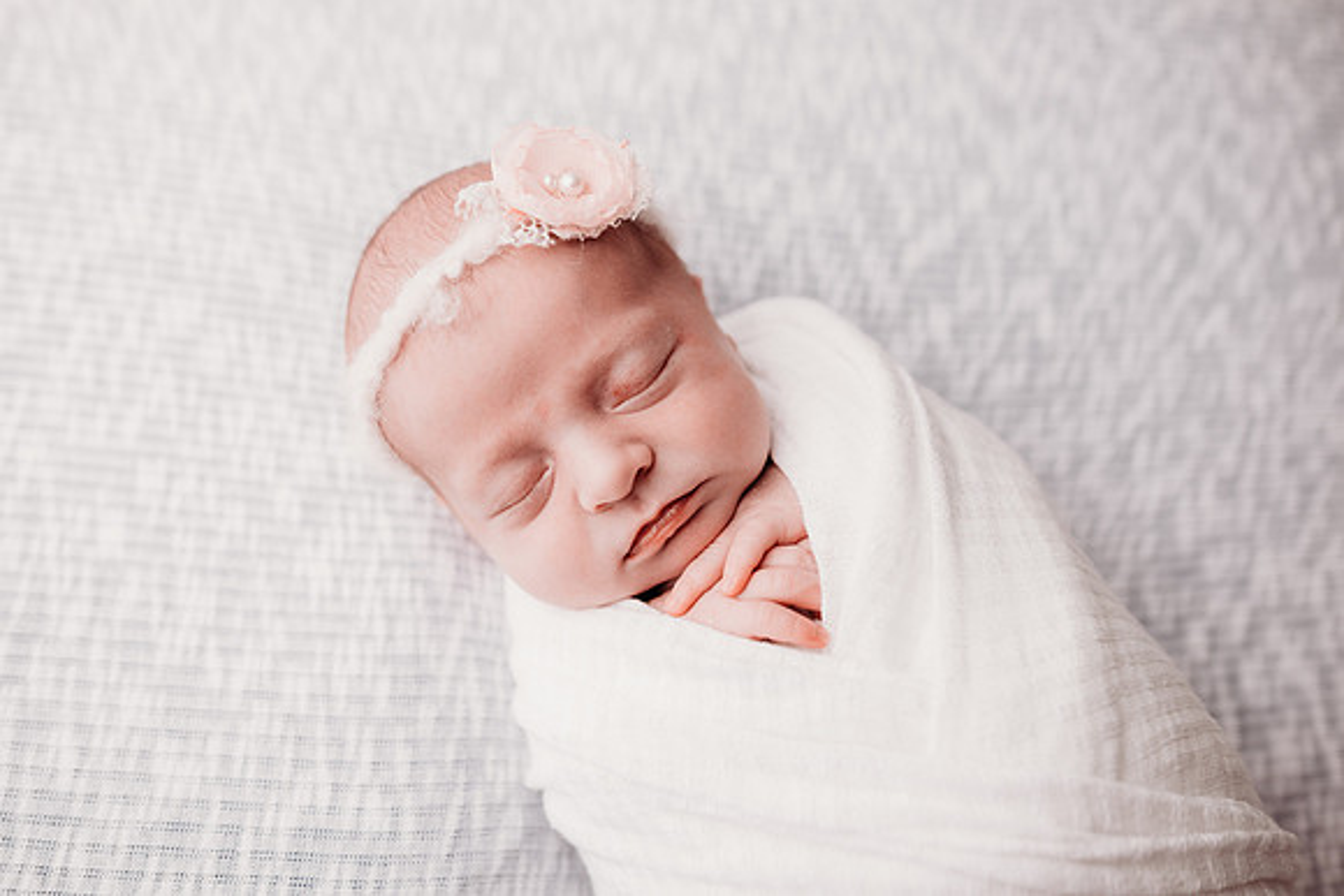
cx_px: 647
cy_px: 447
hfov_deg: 70.2
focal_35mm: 26
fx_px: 956
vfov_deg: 50.2
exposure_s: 1/200
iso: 100
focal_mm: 24
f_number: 2.8
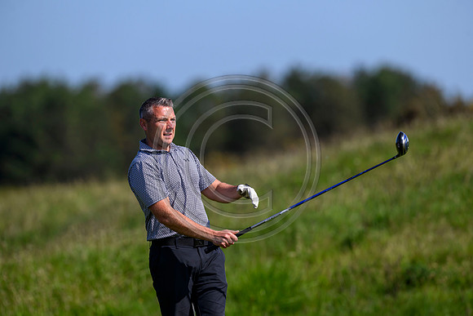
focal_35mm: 400
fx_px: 5257
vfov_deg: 3.4
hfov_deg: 5.2
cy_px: 158
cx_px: 236
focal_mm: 400
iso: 500
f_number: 4.5
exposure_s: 1/4000
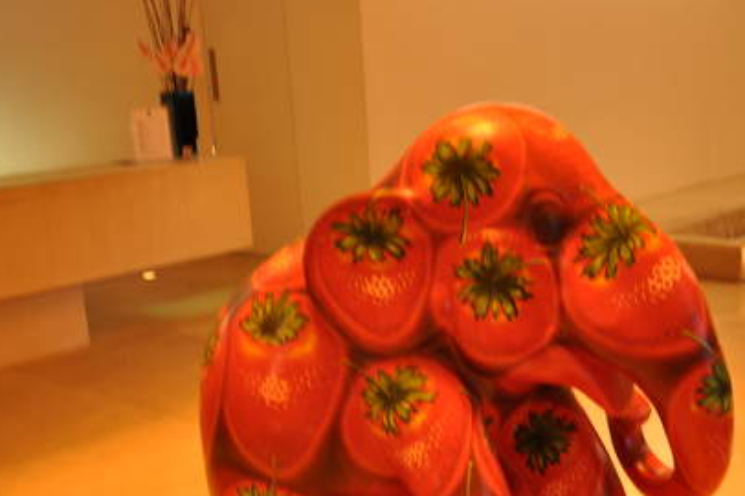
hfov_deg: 37.7
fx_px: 1075
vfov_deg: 25.7
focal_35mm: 52
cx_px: 516
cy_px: 359
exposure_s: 2.5
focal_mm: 22
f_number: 3.8
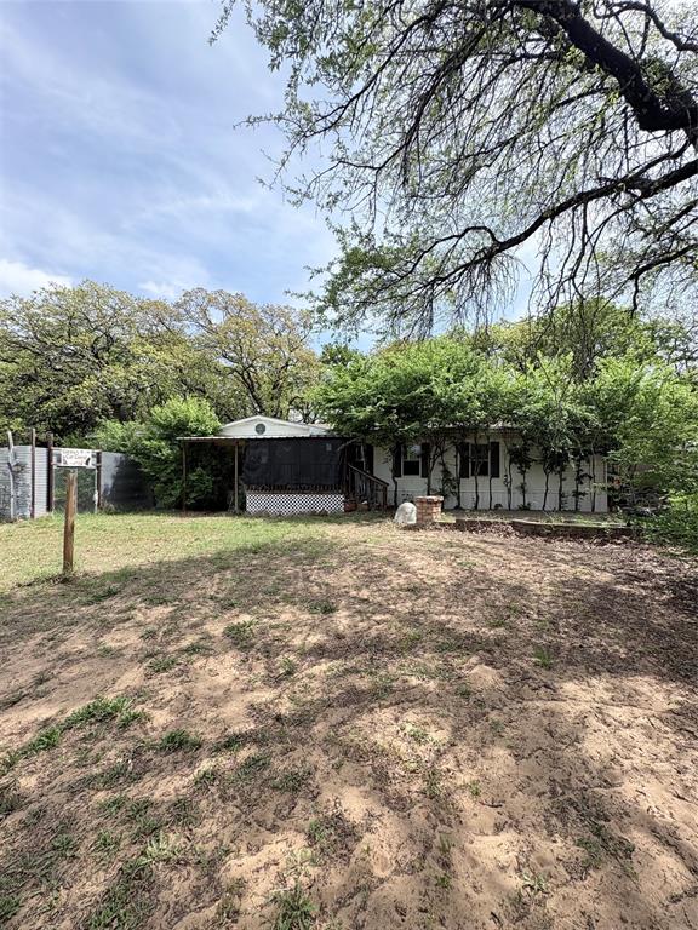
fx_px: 376
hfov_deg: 85.7
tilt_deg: +1.4
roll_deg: -0.2
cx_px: 349
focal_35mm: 14
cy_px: 465
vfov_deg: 102.1
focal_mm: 2.22
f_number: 2.2
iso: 40
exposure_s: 1/879
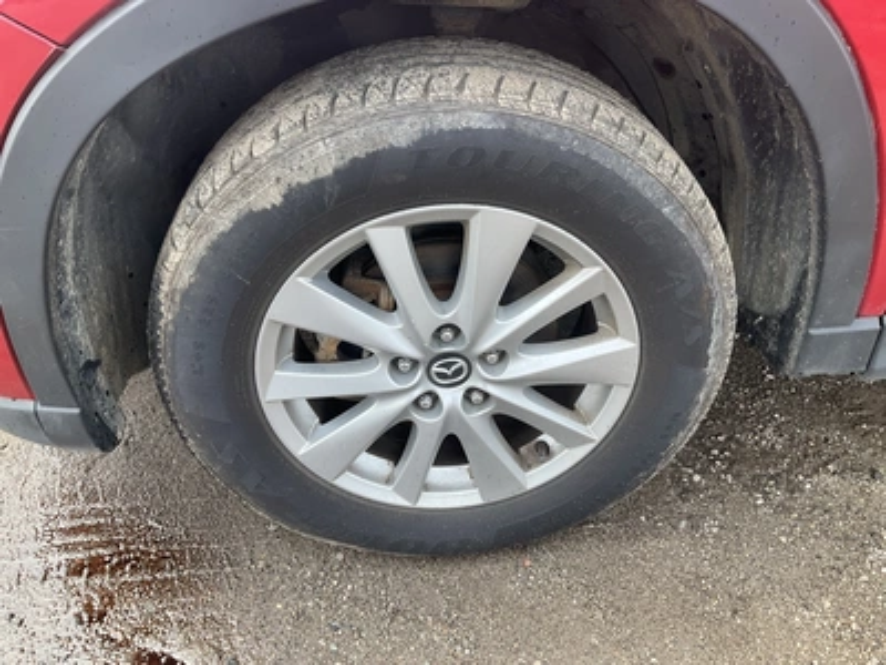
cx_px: 443
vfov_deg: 48.2
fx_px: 742
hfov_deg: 61.7
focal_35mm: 29
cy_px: 332
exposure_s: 1/255
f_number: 1.8
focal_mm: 3
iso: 25
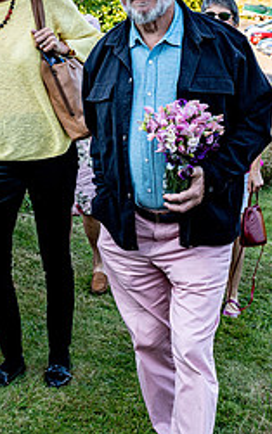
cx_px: 90
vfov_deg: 25.0
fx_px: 972
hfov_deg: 15.9
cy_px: 129
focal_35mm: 82
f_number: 5
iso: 125
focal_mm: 24
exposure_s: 1/400
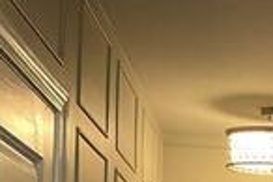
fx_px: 1000
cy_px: 433
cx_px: 372
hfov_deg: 14.8
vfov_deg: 9.3
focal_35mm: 132
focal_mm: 3
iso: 125
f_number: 1.8
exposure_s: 1/60
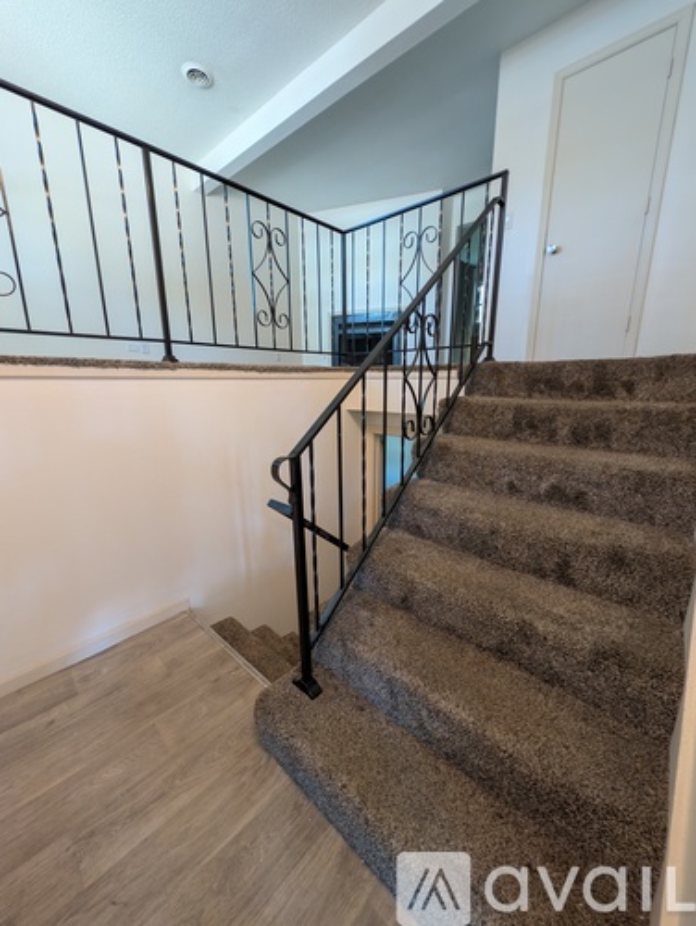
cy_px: 463
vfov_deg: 110.5
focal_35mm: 12
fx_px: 321
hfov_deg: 94.6
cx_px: 348
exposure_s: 1/10
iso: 56
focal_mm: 2.02
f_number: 1.7
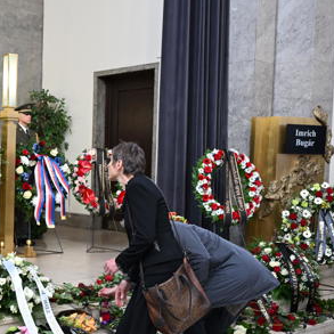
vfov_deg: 29.5
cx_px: -8
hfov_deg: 27.7
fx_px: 633
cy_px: 205
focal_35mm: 58
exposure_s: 1/80
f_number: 5
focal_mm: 29
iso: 1250
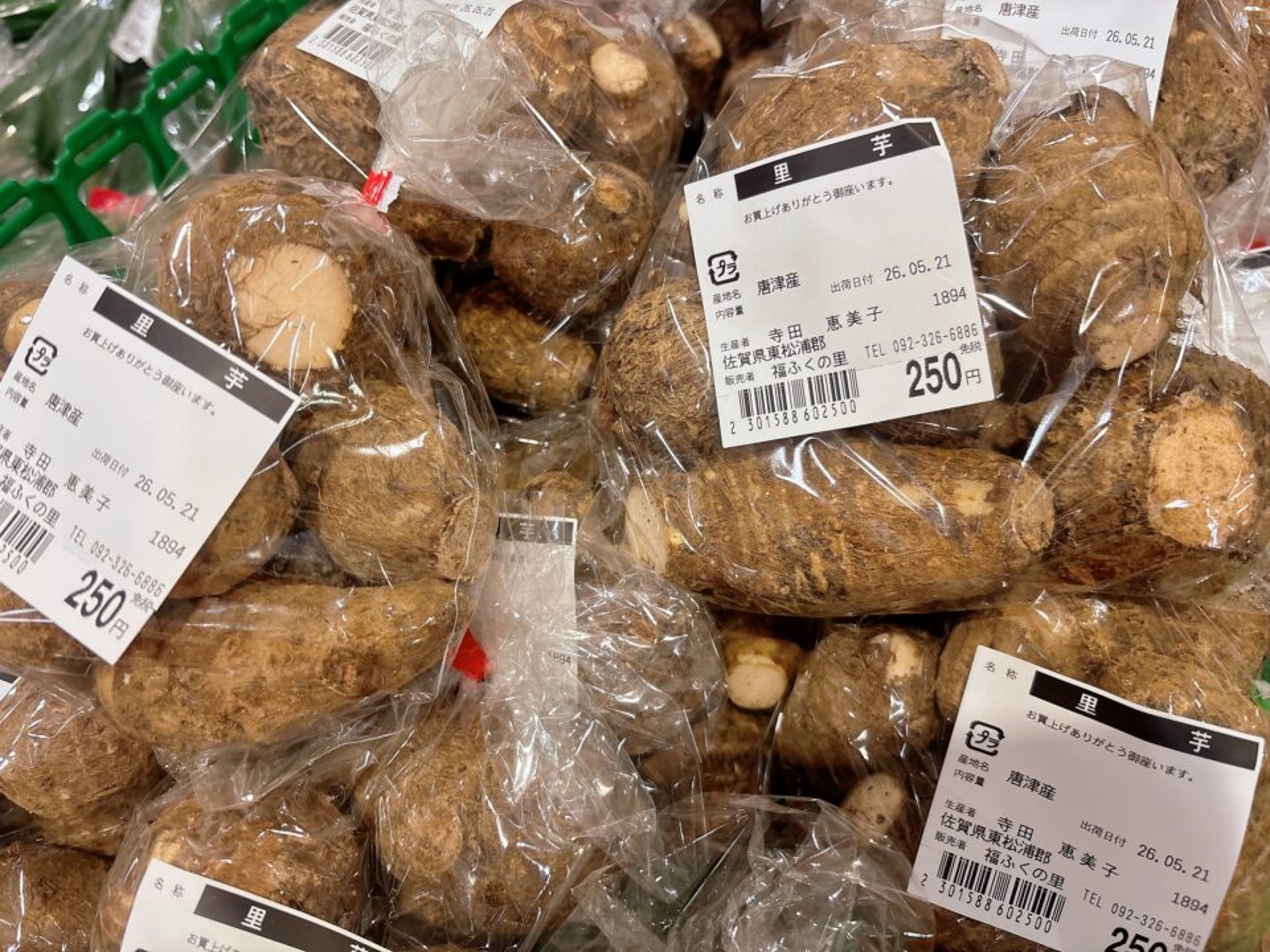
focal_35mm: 26
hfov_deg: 67.3
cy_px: 476
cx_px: 635
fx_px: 954
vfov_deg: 53.1
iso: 125
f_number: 1.6
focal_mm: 5.96
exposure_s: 1/60
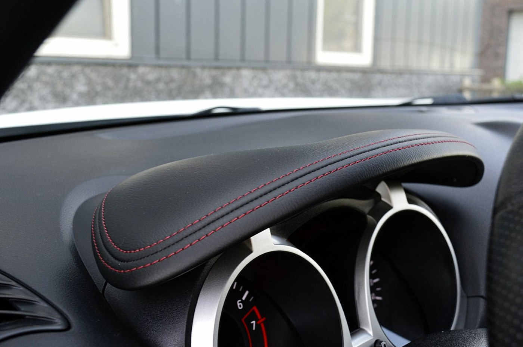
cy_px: 174
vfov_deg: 31.8
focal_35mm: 42
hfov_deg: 46.4
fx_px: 609
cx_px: 262
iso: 640
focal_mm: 28
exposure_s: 1/60
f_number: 8
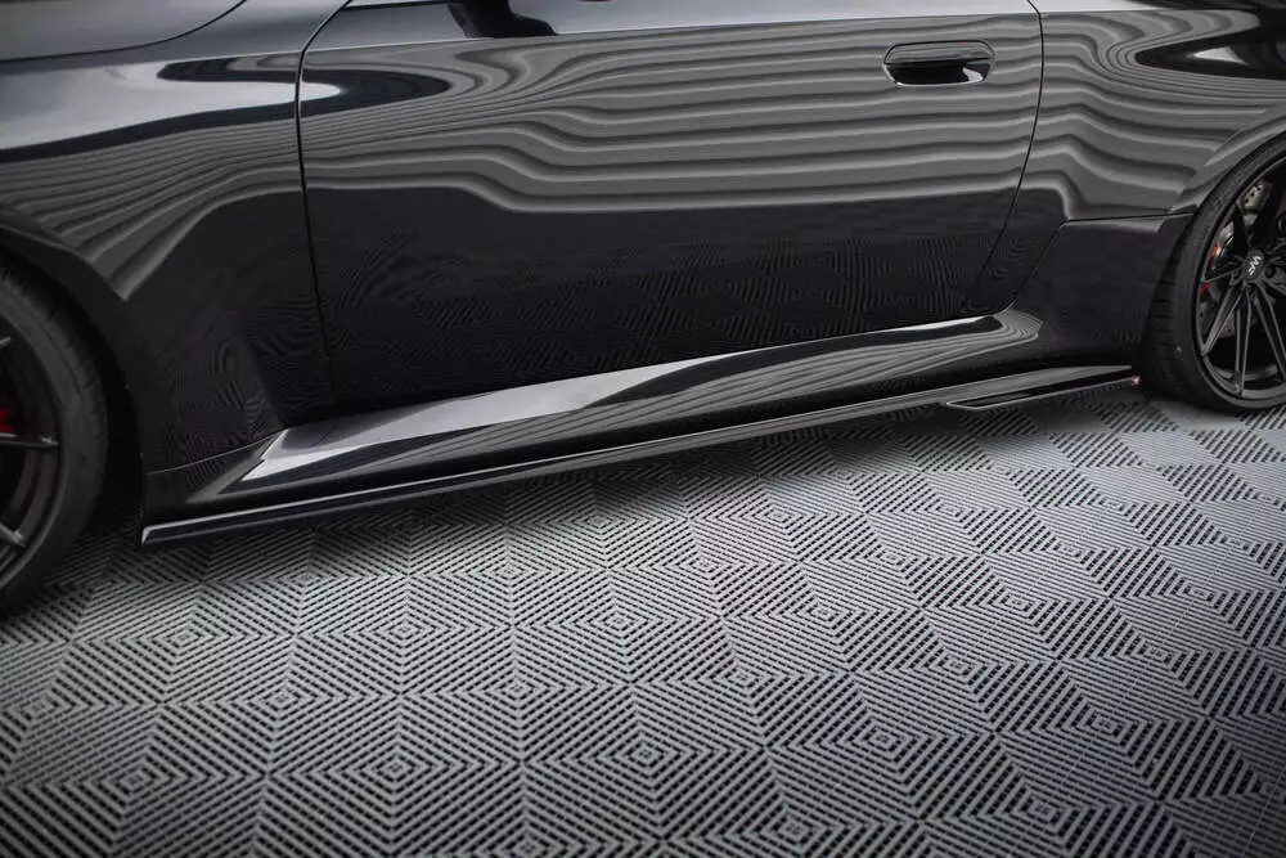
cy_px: 438
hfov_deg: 52.5
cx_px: 664
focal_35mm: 36
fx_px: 1304
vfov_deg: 36.4
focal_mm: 35
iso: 500
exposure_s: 1/125
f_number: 2.5
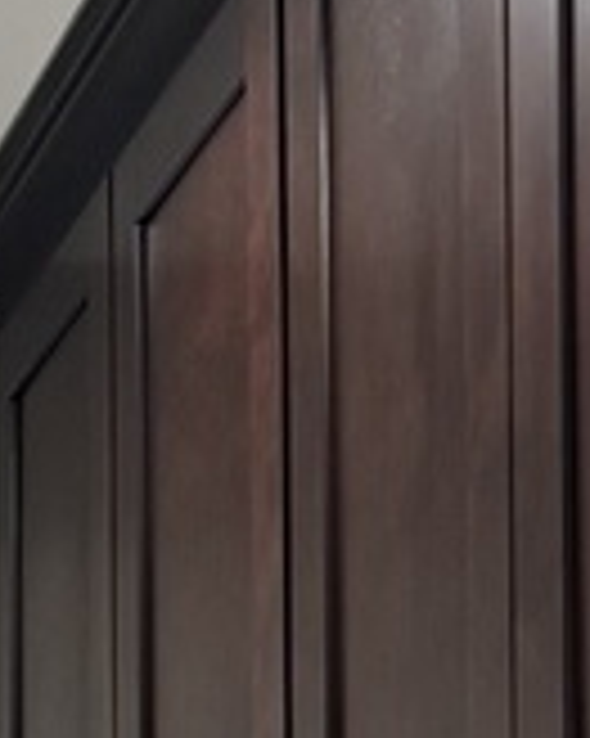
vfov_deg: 11.5
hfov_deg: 9.2
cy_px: 1386
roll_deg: +1.0
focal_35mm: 154
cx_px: -730
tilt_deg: -0.6
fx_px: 3365
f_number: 1.78
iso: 160
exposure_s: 1/100
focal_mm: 6.76
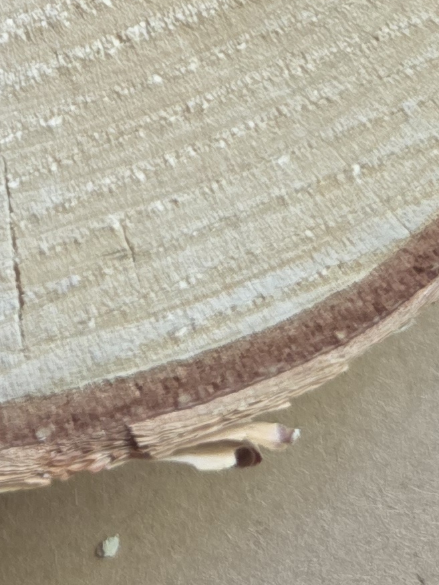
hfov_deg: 12.8
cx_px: -355
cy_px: -629
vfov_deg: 14.9
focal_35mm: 105
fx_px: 1775
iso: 160
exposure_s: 1/52.1
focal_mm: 6.3
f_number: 1.7
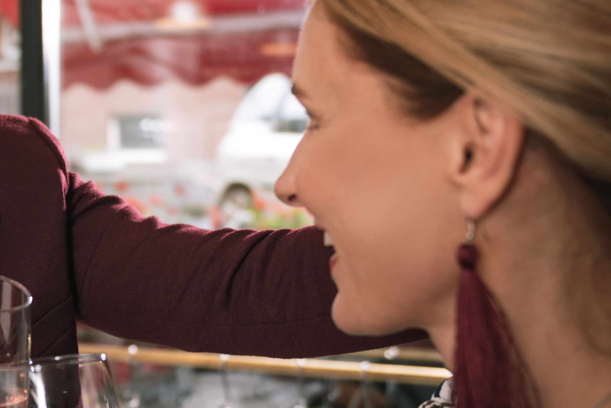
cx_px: 62
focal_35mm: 73
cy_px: 188
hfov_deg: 26.8
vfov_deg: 18.7
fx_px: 1239
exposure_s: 1/160
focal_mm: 28
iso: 250
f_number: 2.8
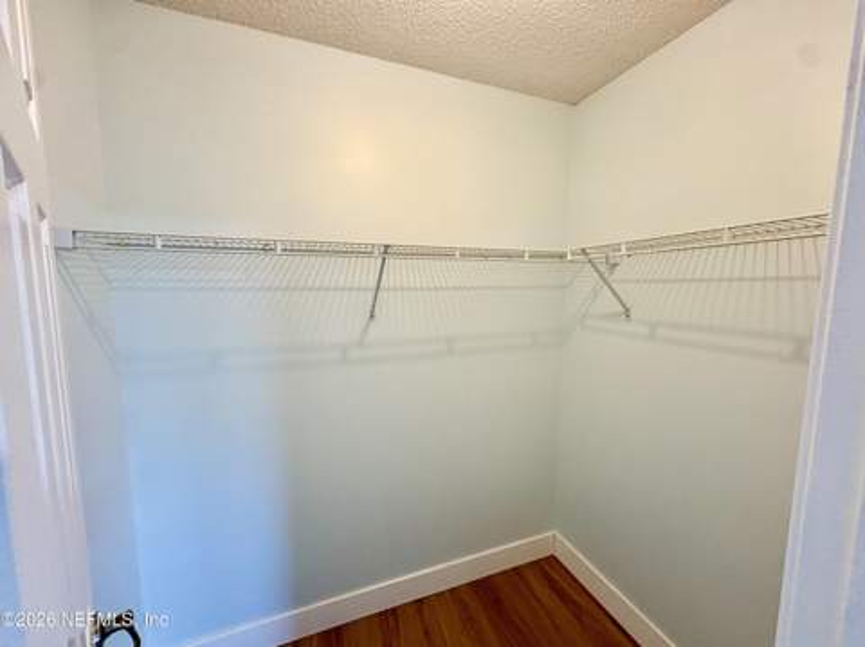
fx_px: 349
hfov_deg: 102.1
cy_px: 324
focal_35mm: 14
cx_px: 432
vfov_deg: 85.6
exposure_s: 1/60
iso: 160
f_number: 2.2
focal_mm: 2.22
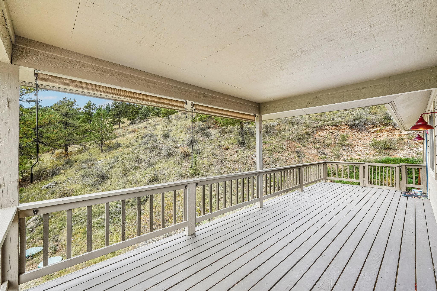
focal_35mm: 15
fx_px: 182
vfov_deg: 77.3
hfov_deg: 100.4
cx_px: 218
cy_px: 146
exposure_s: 1/60
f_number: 8
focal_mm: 10
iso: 800
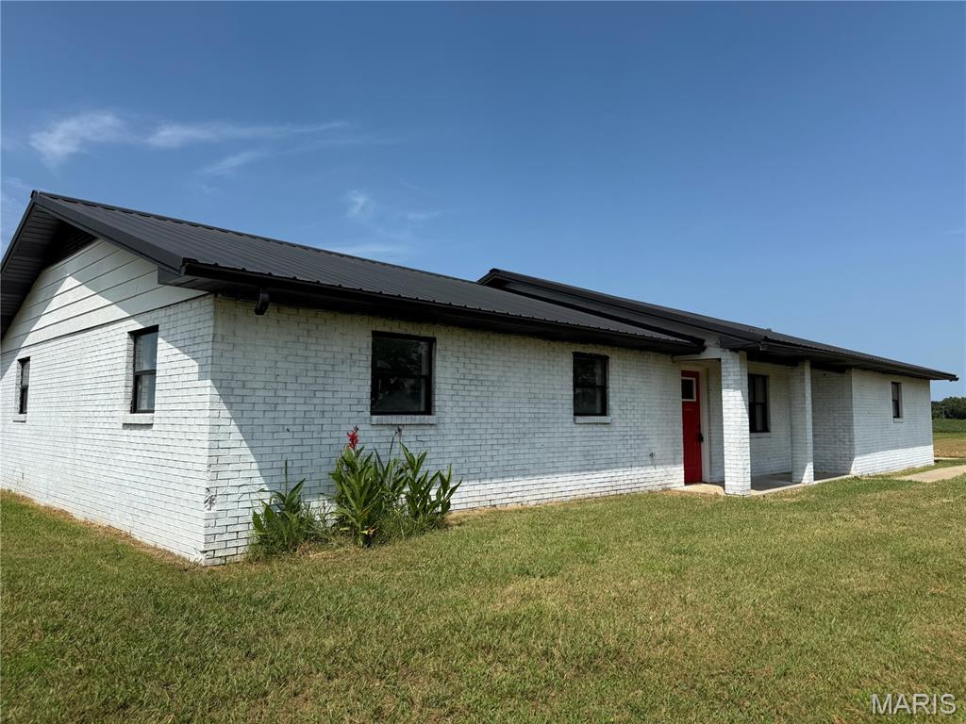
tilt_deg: +5.4
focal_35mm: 24
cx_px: 483
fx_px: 670
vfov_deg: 56.8
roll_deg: +0.2
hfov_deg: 71.6
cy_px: 362
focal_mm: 6.76
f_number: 1.78
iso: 80
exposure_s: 1/6711
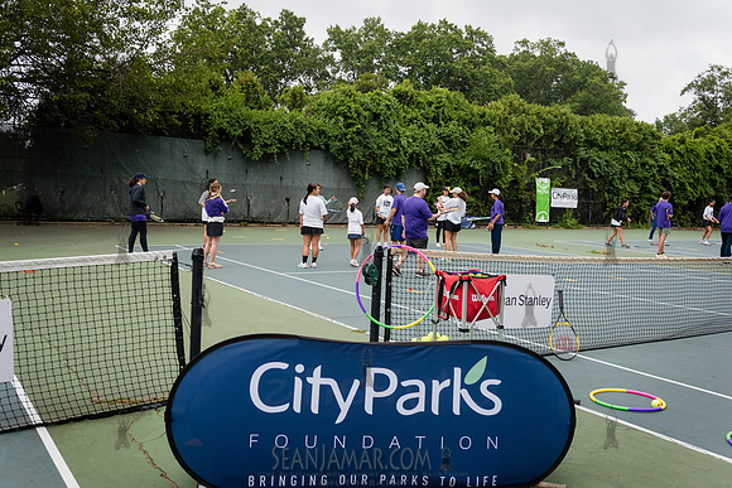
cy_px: 244
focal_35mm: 35
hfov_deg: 54.4
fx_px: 712
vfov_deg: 37.9
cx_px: 366
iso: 1000
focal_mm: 35
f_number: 4.5
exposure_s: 1/2500
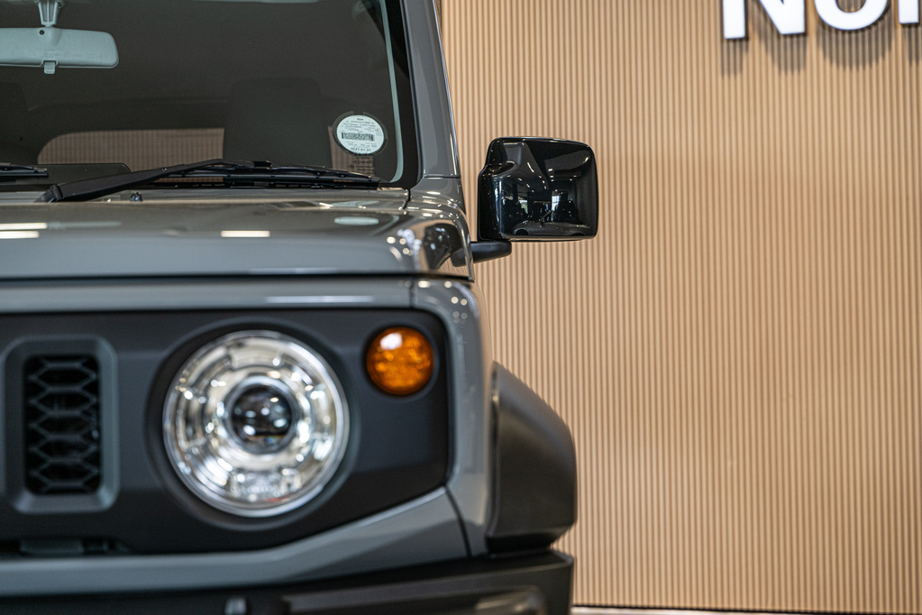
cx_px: 461
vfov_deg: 19.5
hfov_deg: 28.8
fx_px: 1793
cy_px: 308
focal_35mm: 70
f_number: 4
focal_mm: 70
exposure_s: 1/125
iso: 400
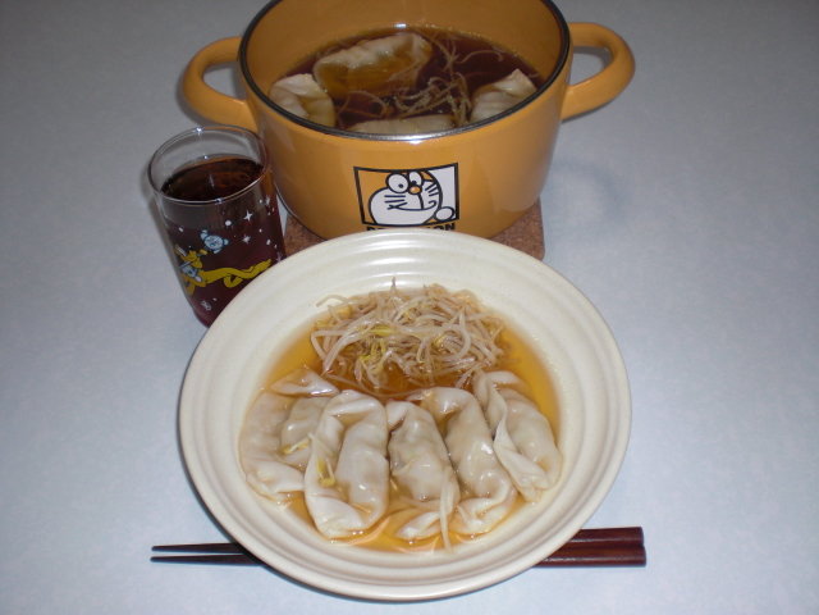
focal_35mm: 38
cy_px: 308
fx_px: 899
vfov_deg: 37.7
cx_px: 410
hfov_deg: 49.0
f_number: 3.1
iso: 100
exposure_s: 1/60
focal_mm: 6.3
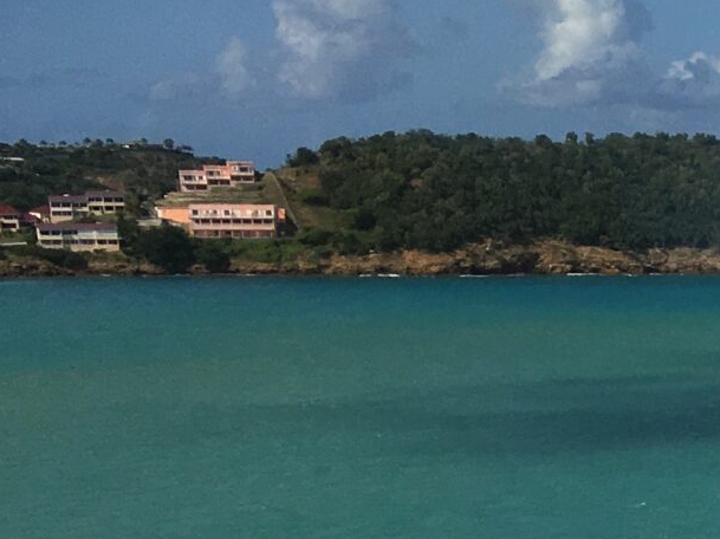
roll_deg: -0.2
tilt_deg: -14.4
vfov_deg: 11.5
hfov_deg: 13.7
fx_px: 2536
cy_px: 876
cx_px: 1460
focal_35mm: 122
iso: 25
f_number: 2.2
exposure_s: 1/5128
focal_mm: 4.15
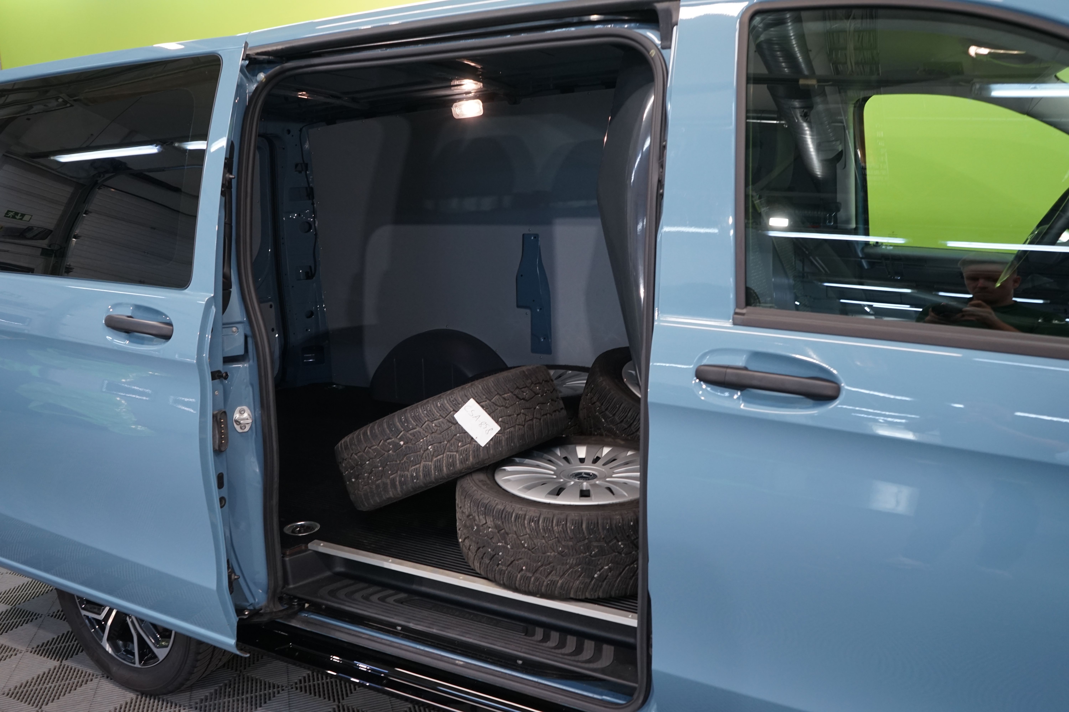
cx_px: 534
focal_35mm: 29
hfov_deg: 63.7
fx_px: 861
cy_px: 356
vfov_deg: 45.0
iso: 1000
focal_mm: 29
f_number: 5.6
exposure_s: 1/30
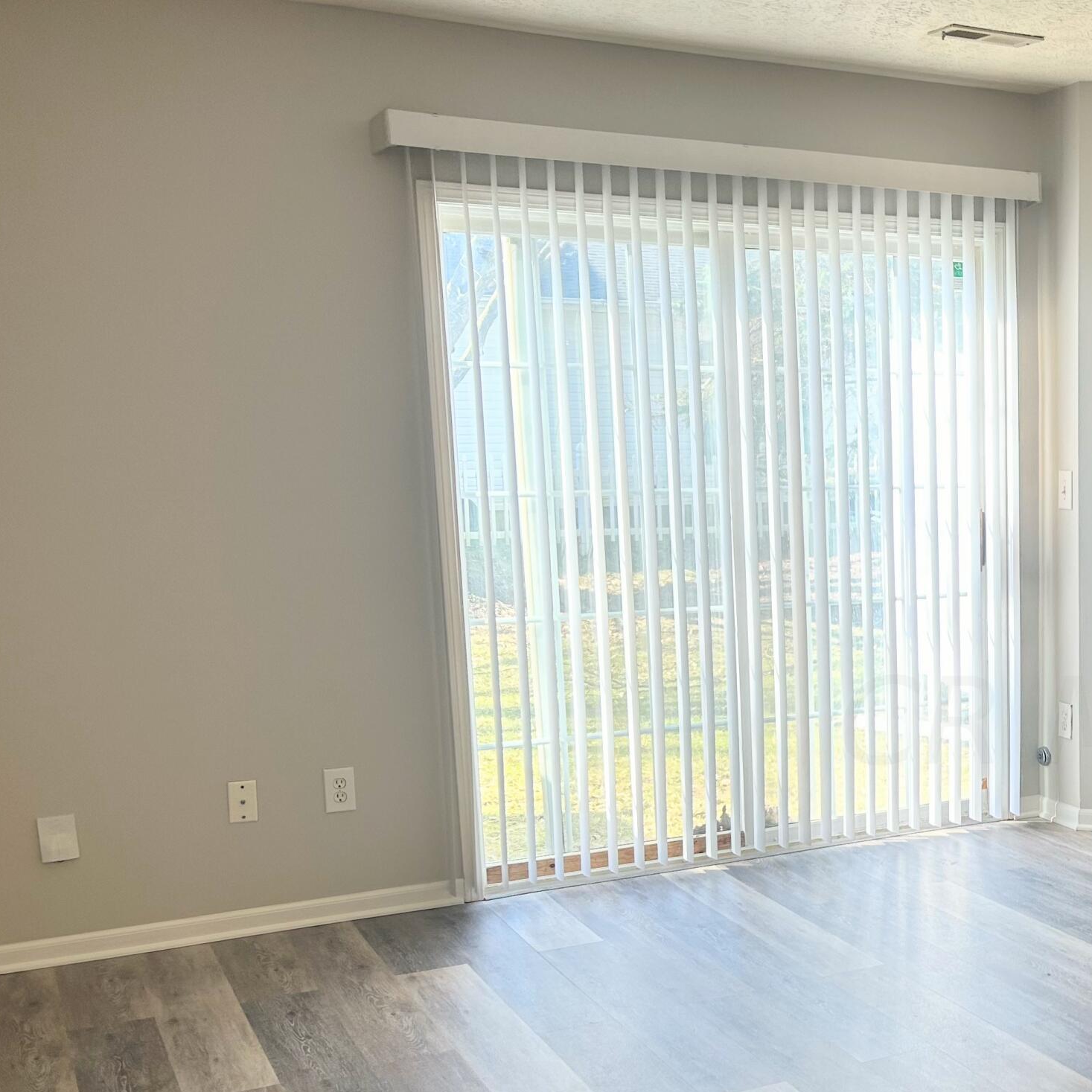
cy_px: 718
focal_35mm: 47
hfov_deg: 33.3
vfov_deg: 35.7
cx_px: 1064
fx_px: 1677
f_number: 1.5
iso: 40
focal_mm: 5.7
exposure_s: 1/187
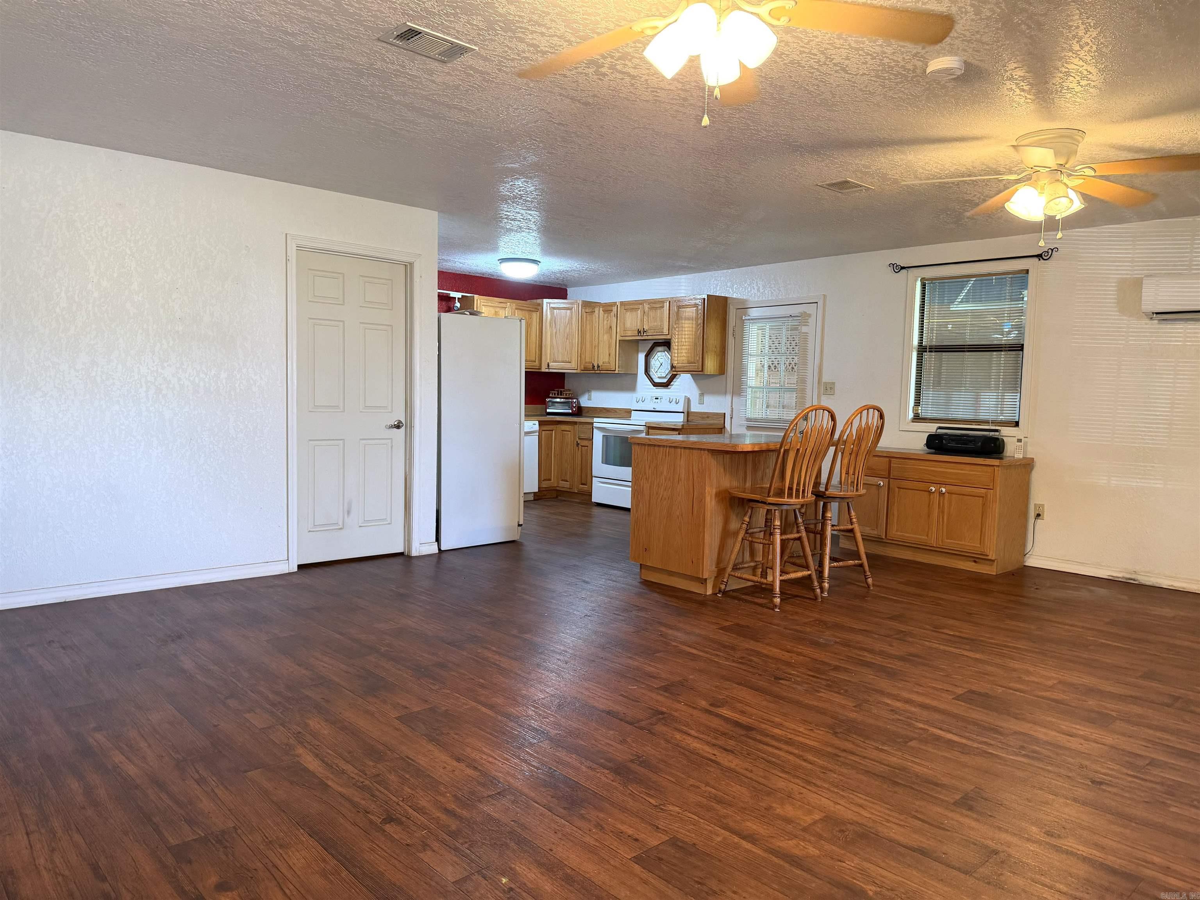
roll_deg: -1.0
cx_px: 600
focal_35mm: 24
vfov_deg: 56.8
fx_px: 832
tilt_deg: -4.1
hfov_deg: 71.6
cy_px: 450
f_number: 1.78
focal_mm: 6.76
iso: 250
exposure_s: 1/60
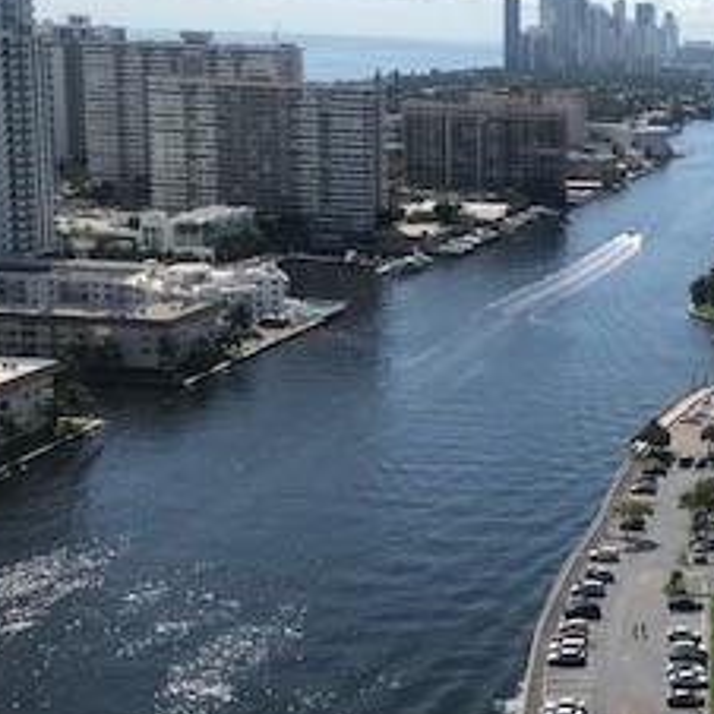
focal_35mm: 70
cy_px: 408
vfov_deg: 24.6
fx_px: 1634
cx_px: 761
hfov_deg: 23.3
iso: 20
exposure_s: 1/4566
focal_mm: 3.99
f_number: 1.8
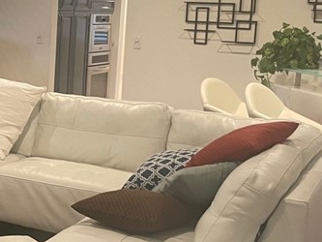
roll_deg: -1.8
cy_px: 77
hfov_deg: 22.6
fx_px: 744
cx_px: -60
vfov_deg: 18.4
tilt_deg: -6.6
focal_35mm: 80
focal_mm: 4.2
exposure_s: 1/60
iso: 160
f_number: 1.6
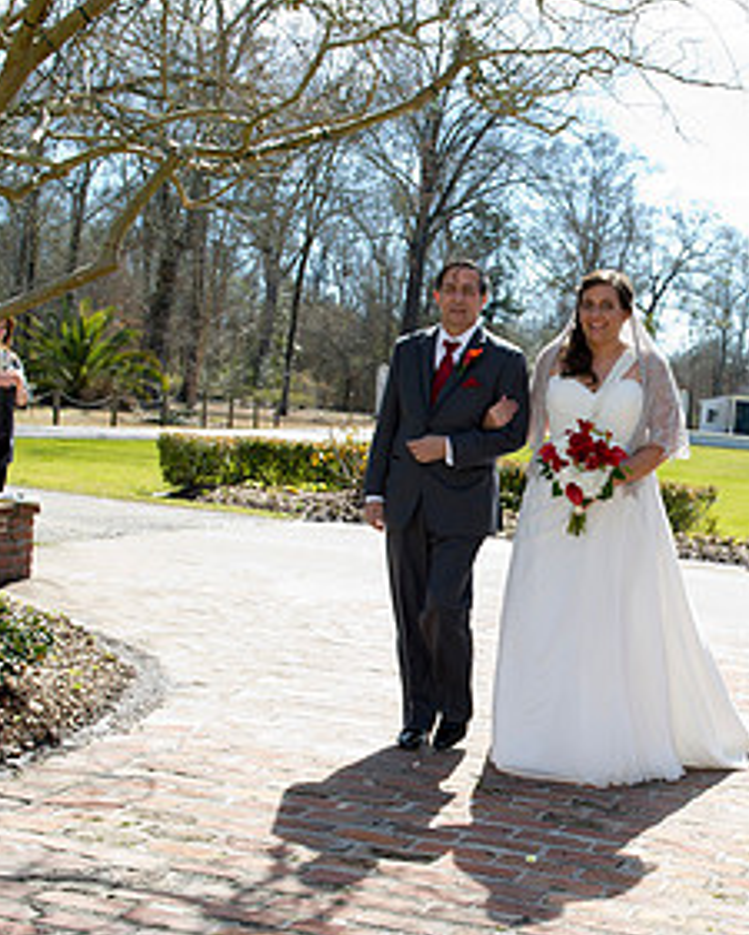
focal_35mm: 60
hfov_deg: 25.0
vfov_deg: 31.4
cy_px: 519
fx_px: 1662
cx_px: 583
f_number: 5.6
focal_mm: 31
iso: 100
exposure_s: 1/250
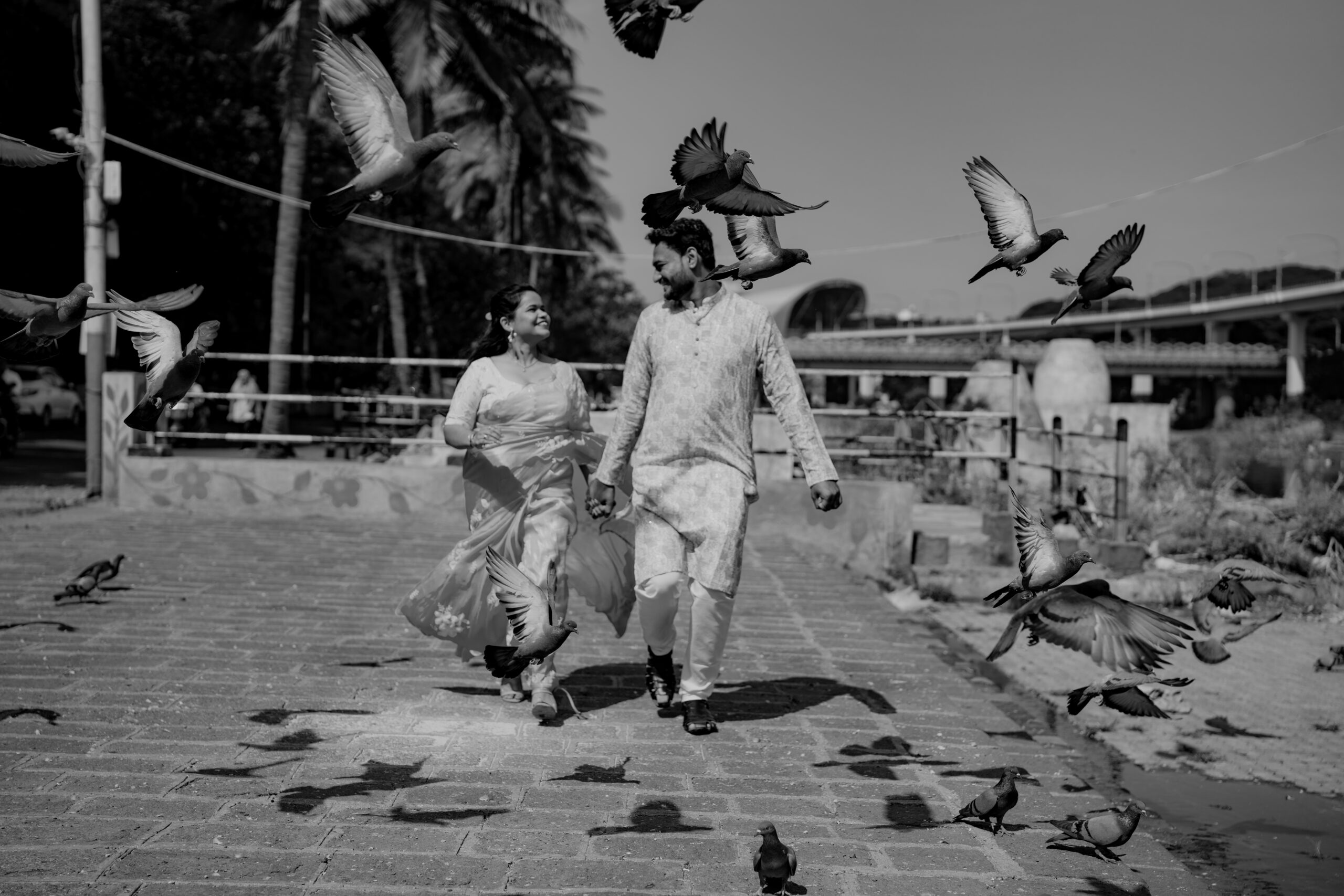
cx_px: 672
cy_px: 448
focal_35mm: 50
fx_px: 1867
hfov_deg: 39.6
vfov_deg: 27.0
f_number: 2.5
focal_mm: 50
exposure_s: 1/2500
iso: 64
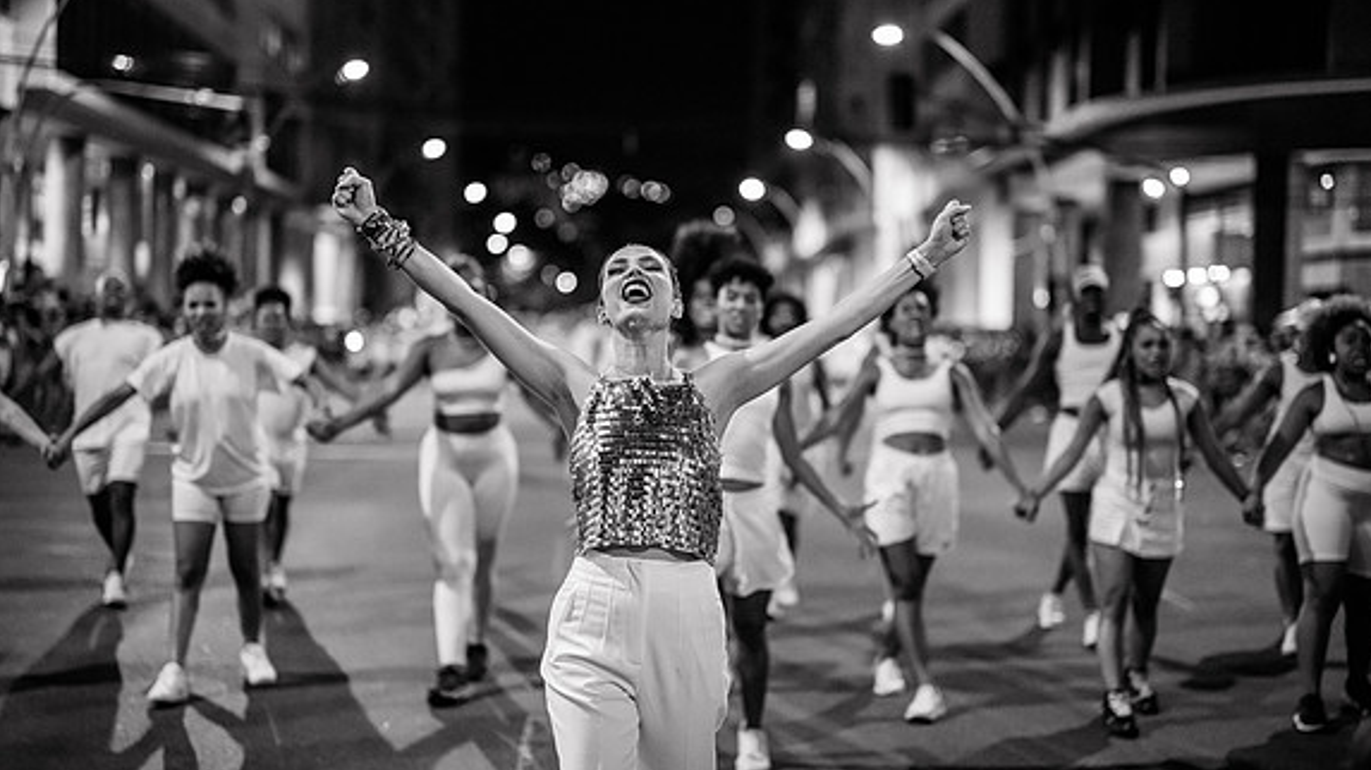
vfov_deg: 22.6
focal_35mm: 53
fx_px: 1926
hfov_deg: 39.2
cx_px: 684
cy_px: 391
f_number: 1.2
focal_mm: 50
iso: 2000
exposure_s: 1/250
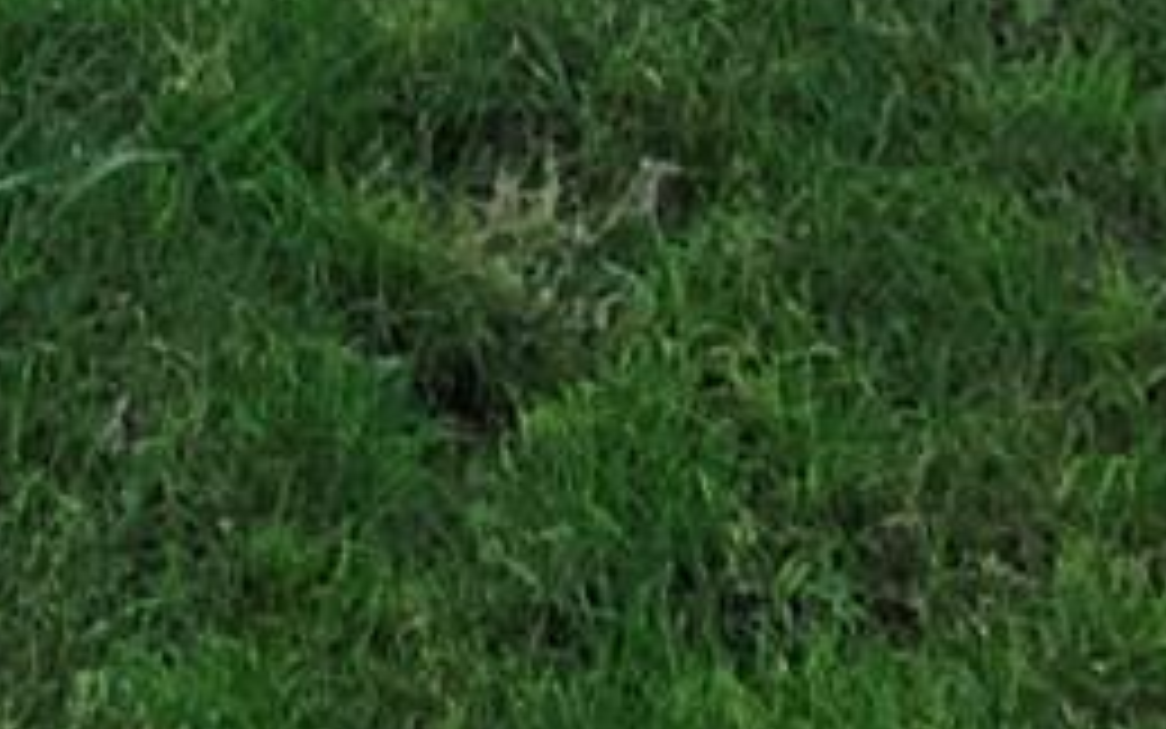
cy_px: -2642
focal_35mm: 109
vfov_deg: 6.9
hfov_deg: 18.0
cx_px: -306
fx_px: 3464
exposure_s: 1/1567
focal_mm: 1.74
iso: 40
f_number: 2.2
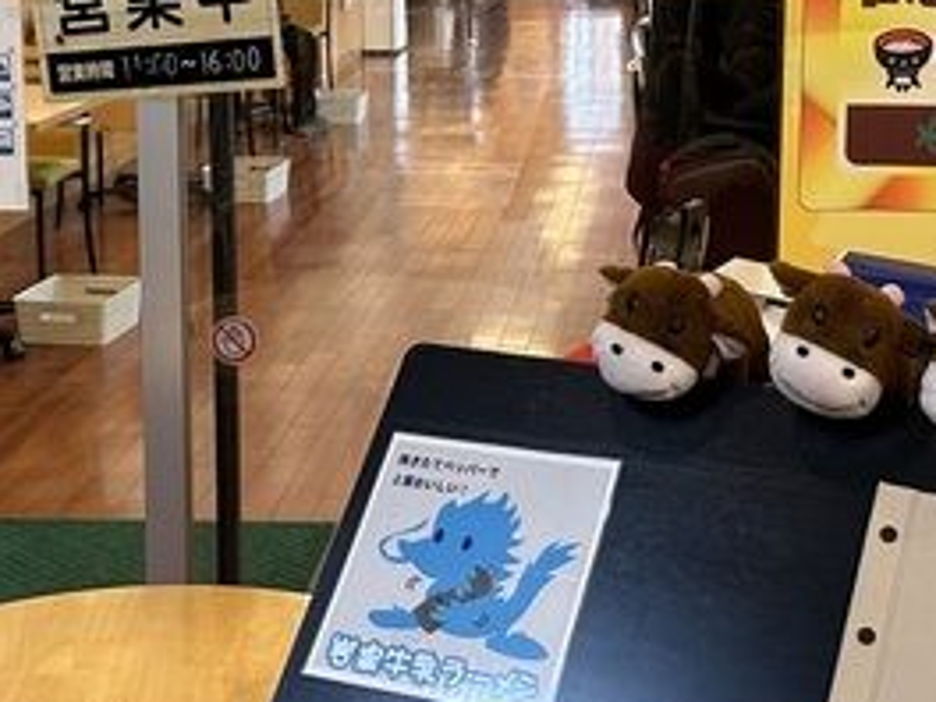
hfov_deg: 26.3
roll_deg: +0.6
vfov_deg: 19.7
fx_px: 2001
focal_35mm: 74
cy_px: 136
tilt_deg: -7.5
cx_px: 534
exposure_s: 1/121
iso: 160
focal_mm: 6.86
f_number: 1.78
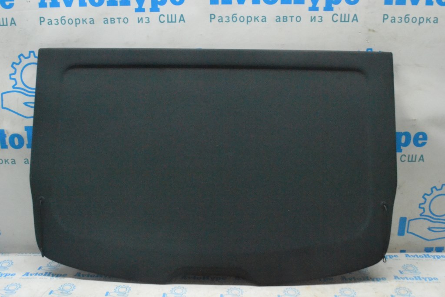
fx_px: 445
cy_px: 148
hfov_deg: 53.1
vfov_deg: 36.9
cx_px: 222
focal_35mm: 36
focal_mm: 24
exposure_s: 1/160
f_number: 10
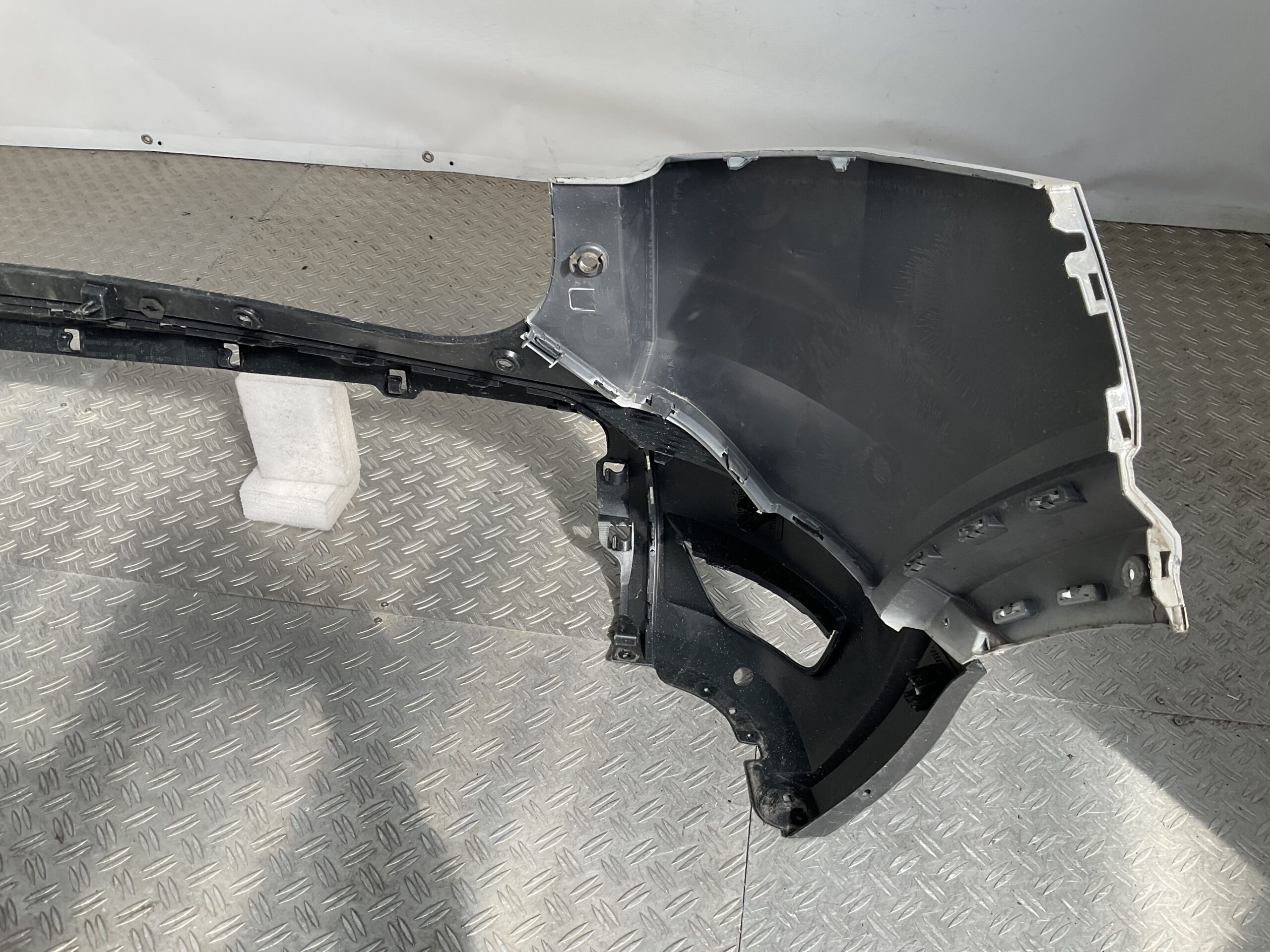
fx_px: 1064
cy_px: 476
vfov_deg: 48.2
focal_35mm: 29
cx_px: 635
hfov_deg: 61.7
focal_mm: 3
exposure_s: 1/342
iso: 16
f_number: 1.8
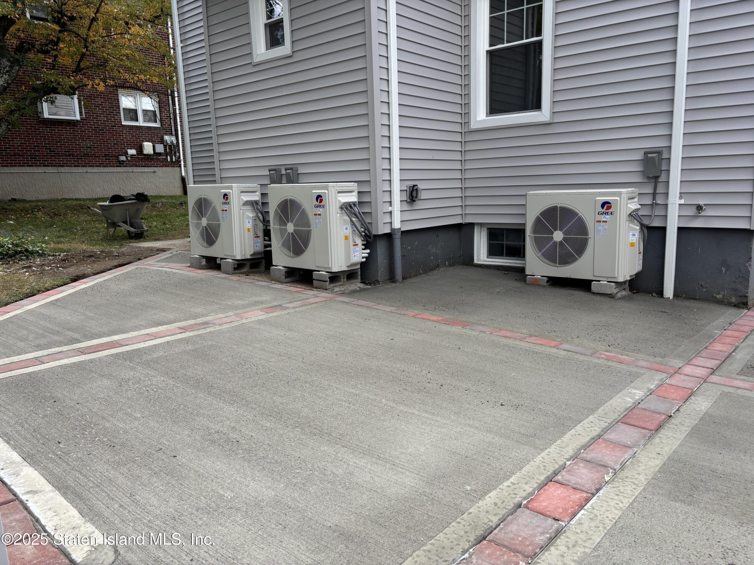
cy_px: 282
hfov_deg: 67.3
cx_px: 377
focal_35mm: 26
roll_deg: +3.0
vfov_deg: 53.1
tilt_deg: -9.1
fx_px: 566
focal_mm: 5.96
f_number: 1.6
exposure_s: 1/716
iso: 50
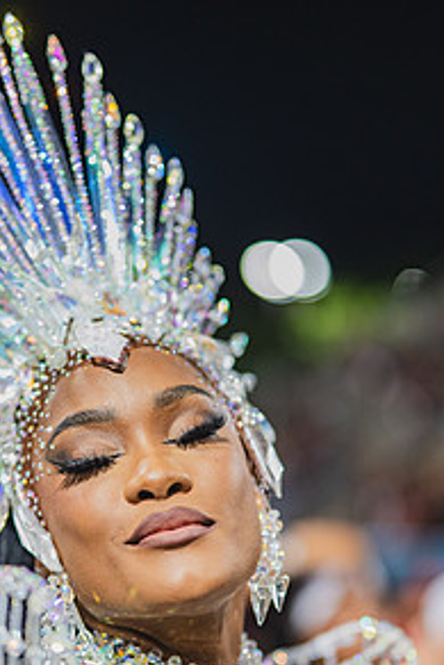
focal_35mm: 77
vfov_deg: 26.2
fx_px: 1423
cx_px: 141
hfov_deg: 17.7
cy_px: 440
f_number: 1.2
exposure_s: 1/1000
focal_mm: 50
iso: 1600
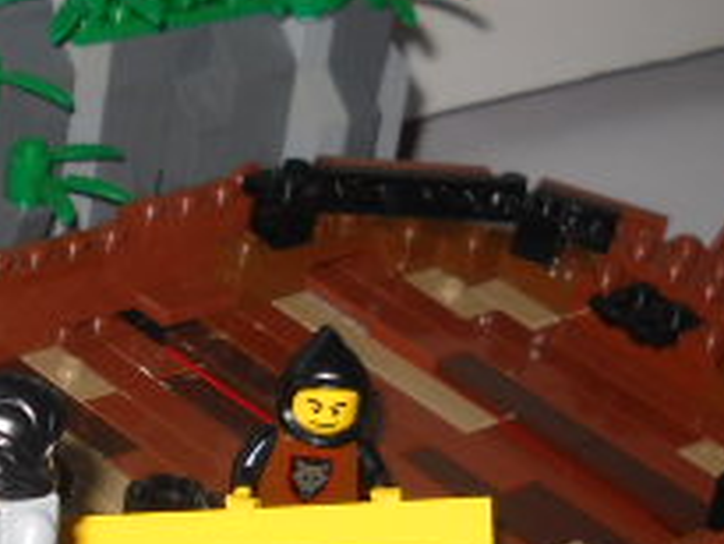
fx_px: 2679
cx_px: -67
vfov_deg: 11.5
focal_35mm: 128
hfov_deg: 15.0
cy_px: 537
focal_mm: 6.72
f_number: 5.5
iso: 64
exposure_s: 1/30
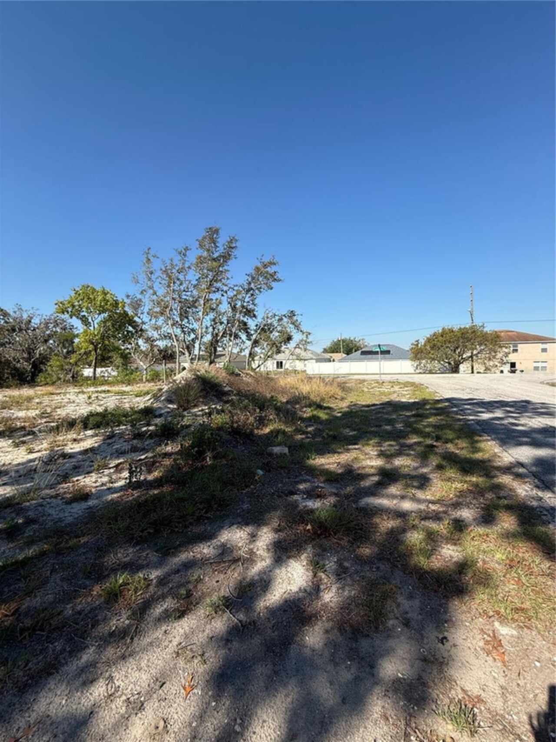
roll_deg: +0.7
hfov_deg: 85.7
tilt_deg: -2.7
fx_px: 300
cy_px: 371
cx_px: 278
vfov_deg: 102.1
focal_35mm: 14
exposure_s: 1/1572
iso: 50
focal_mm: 2.22
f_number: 2.2
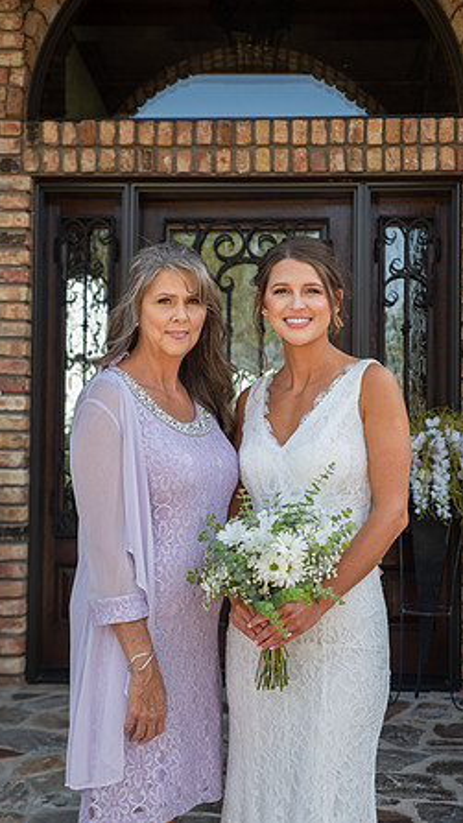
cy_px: 410
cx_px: 218
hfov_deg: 21.8
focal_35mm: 55
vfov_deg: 37.8
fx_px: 1200
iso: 125
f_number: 4.5
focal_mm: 52
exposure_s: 1/160
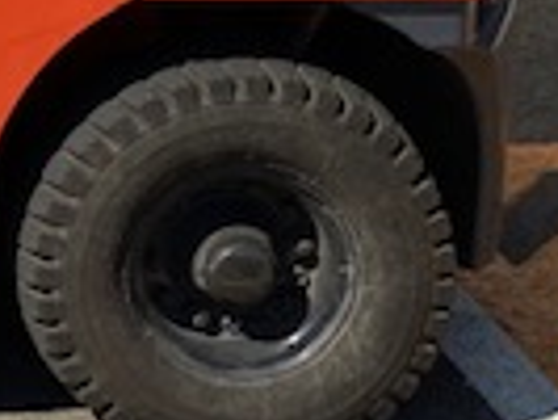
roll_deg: +0.2
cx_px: -663
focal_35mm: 135
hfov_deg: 12.3
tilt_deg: -4.0
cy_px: -504
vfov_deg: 10.0
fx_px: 2178
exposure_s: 1/2404
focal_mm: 3.99
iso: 20
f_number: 1.8
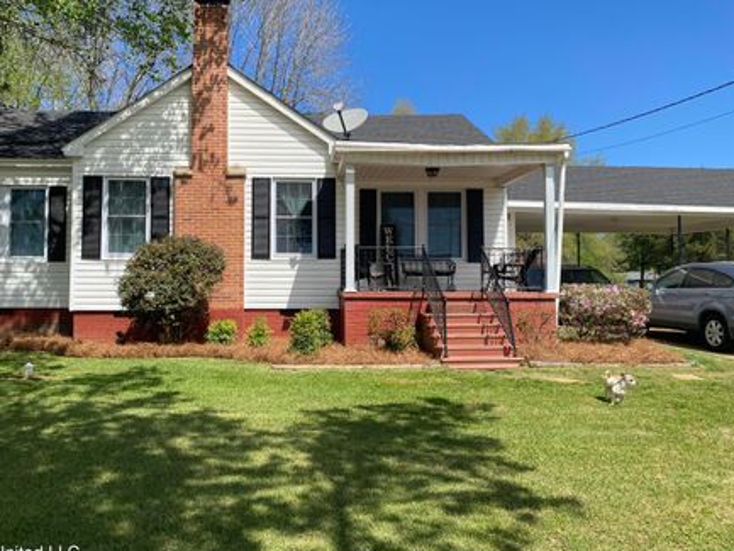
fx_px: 636
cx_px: 315
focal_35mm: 30
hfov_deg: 59.7
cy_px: 264
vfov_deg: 46.8
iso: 32
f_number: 1.8
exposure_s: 1/2066
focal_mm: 4.25
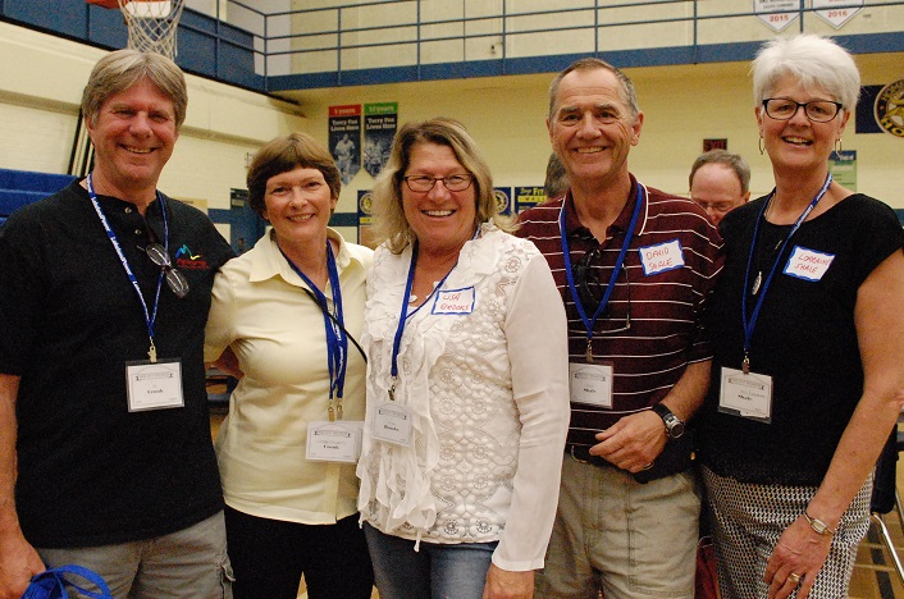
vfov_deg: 39.8
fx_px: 827
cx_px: 452
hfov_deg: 57.3
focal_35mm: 33
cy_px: 300
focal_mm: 22
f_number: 5.6
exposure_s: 1/125
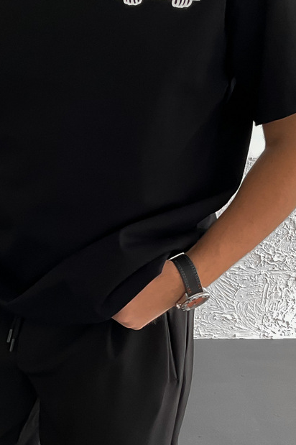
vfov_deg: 25.8
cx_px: 64
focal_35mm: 78
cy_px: 317
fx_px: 963
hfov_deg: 17.3
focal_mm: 3
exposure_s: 1/80
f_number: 1.8
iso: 64
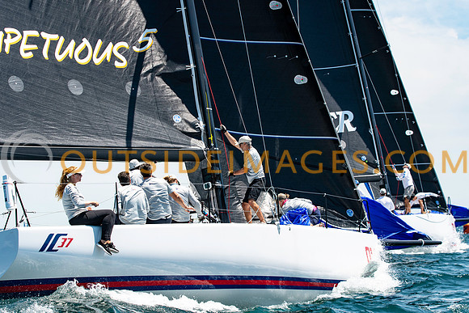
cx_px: 234
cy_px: 156
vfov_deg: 10.6
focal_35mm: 129
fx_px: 1681
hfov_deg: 15.9
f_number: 5.6
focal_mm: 86
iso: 320
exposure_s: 1/1250
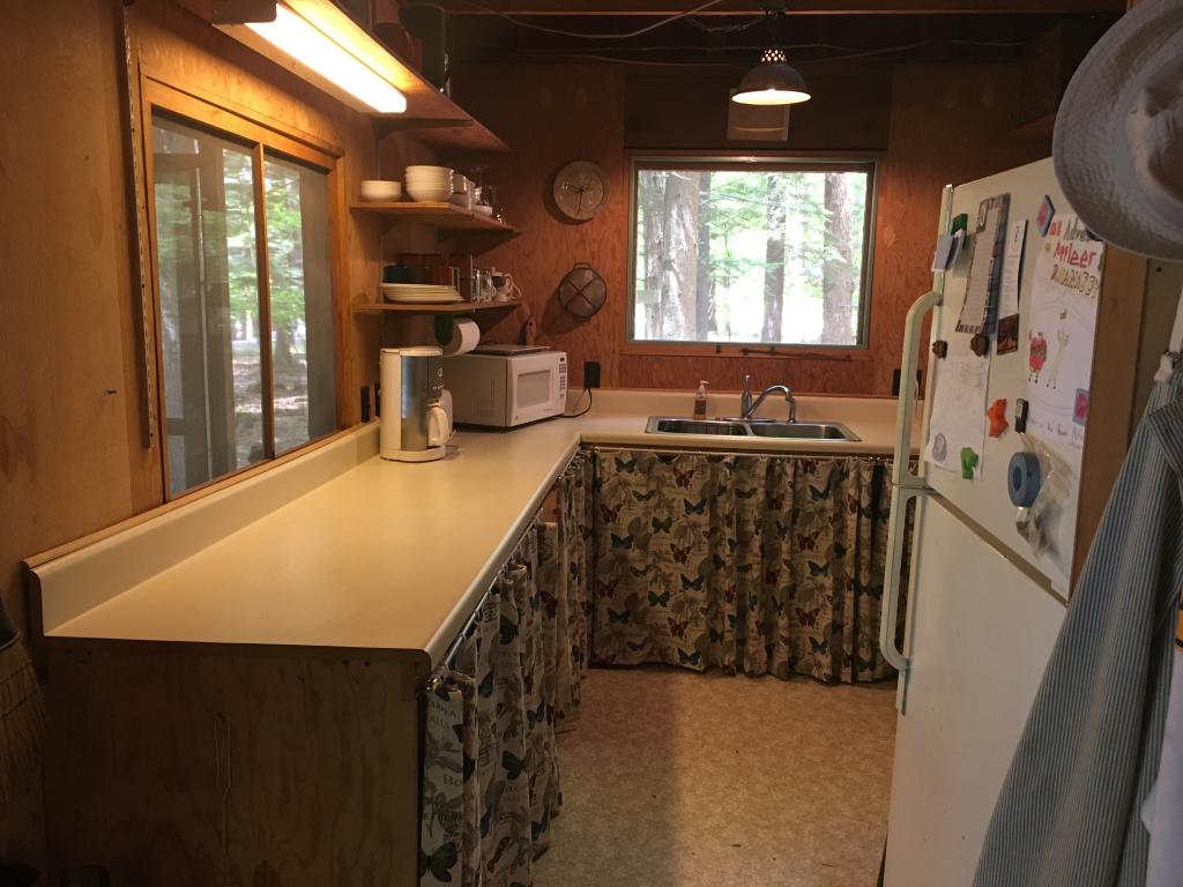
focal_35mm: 29
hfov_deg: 61.7
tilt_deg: -8.3
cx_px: 592
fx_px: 991
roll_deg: -1.5
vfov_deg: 48.2
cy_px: 444
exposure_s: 1/30
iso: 160
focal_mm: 4.15
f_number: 2.2
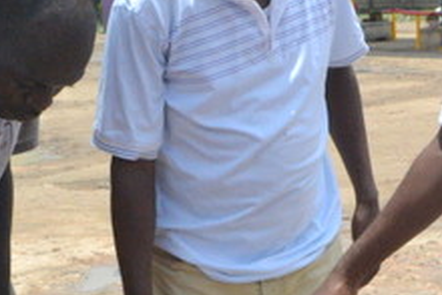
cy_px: 210
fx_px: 1290
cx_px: 151
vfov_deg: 13.0
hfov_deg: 19.4
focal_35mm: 105
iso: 3200
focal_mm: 22
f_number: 18
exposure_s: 1/1250
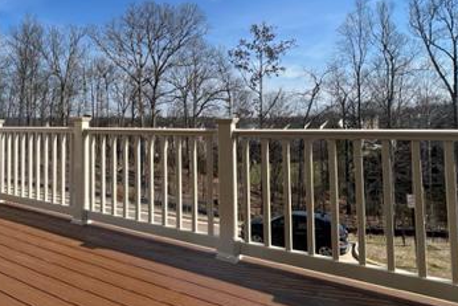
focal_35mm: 25
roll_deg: +0.1
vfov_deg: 50.3
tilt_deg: +3.0
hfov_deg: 68.3
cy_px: 98
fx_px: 318
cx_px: 134
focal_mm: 1.57
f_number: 1.8
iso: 32
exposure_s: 1/1783
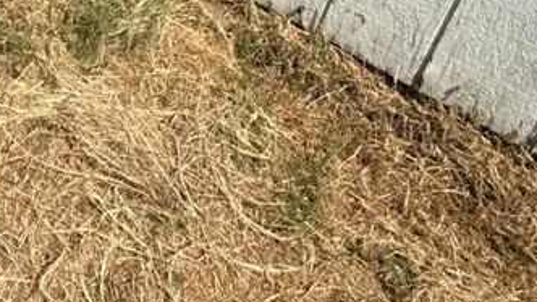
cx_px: -73
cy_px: -166
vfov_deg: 21.0
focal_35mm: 47
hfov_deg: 36.1
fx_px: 669
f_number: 2.2
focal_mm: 2.22
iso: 50
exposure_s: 1/3125
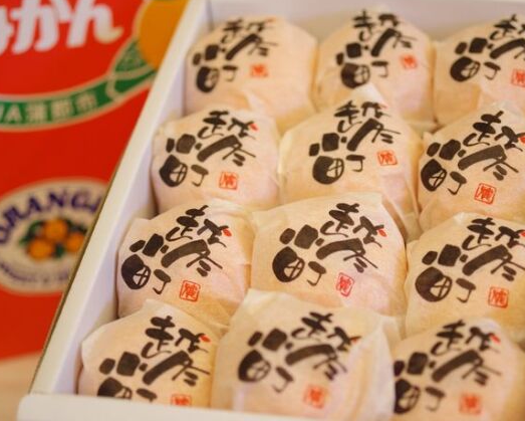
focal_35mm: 86
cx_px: 308
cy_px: 208
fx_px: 1337
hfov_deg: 22.2
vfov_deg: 17.9
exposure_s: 1/100
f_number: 2.8
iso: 400
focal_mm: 50
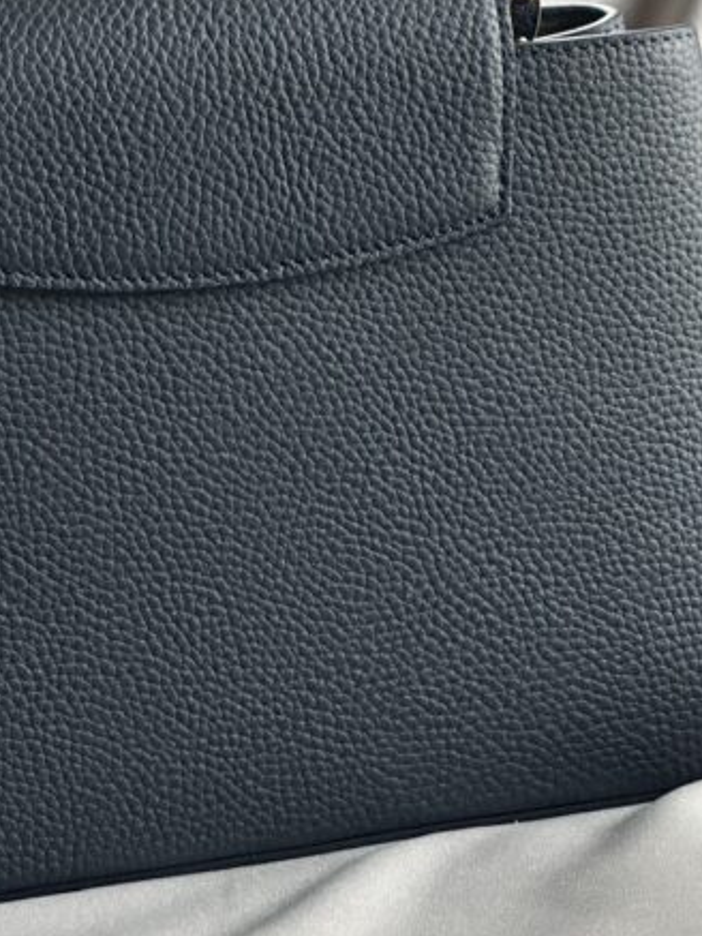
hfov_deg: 10.5
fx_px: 3811
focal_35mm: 141
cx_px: 218
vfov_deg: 14.0
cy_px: 392
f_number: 2.8
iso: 640
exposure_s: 1/41
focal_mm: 9
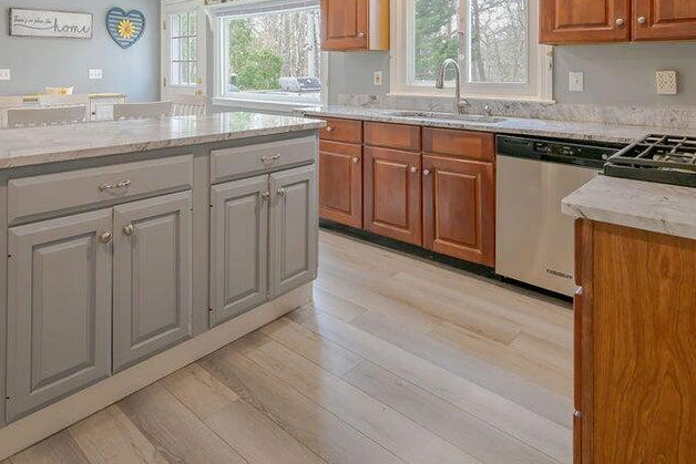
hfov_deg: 71.7
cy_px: 69
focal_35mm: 24
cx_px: 235
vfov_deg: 48.9
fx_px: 464
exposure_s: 1/20
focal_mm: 14
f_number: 8
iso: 320
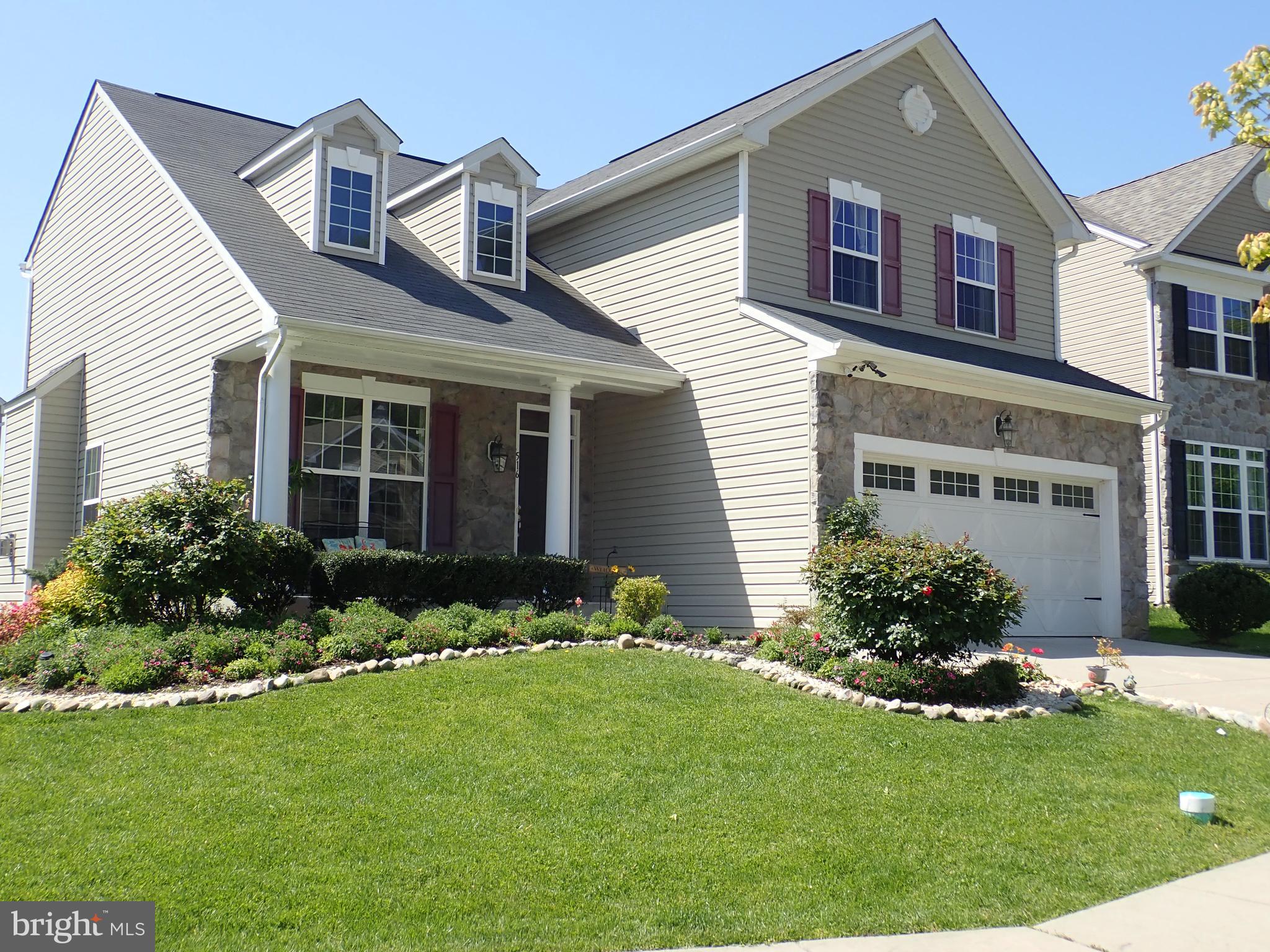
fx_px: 1284
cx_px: 635
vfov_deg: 40.7
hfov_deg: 52.6
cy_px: 476
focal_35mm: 35
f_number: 3.5
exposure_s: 1/500
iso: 100
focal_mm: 6.42
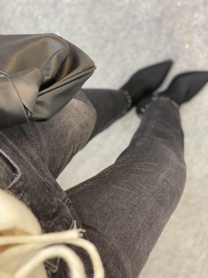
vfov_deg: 36.8
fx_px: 417
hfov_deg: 28.0
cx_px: 104
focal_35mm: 52
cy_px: 139
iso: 160
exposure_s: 1/33
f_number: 2
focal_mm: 6
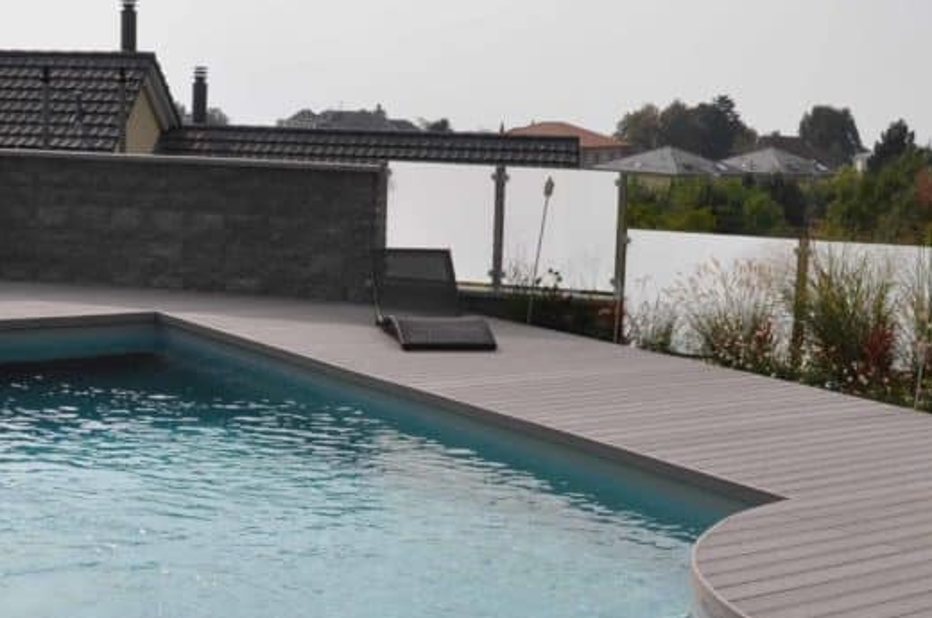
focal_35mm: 65
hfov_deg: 31.0
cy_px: 394
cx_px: 484
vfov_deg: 20.8
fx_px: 1680
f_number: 11
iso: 200
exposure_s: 1/500
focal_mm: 22
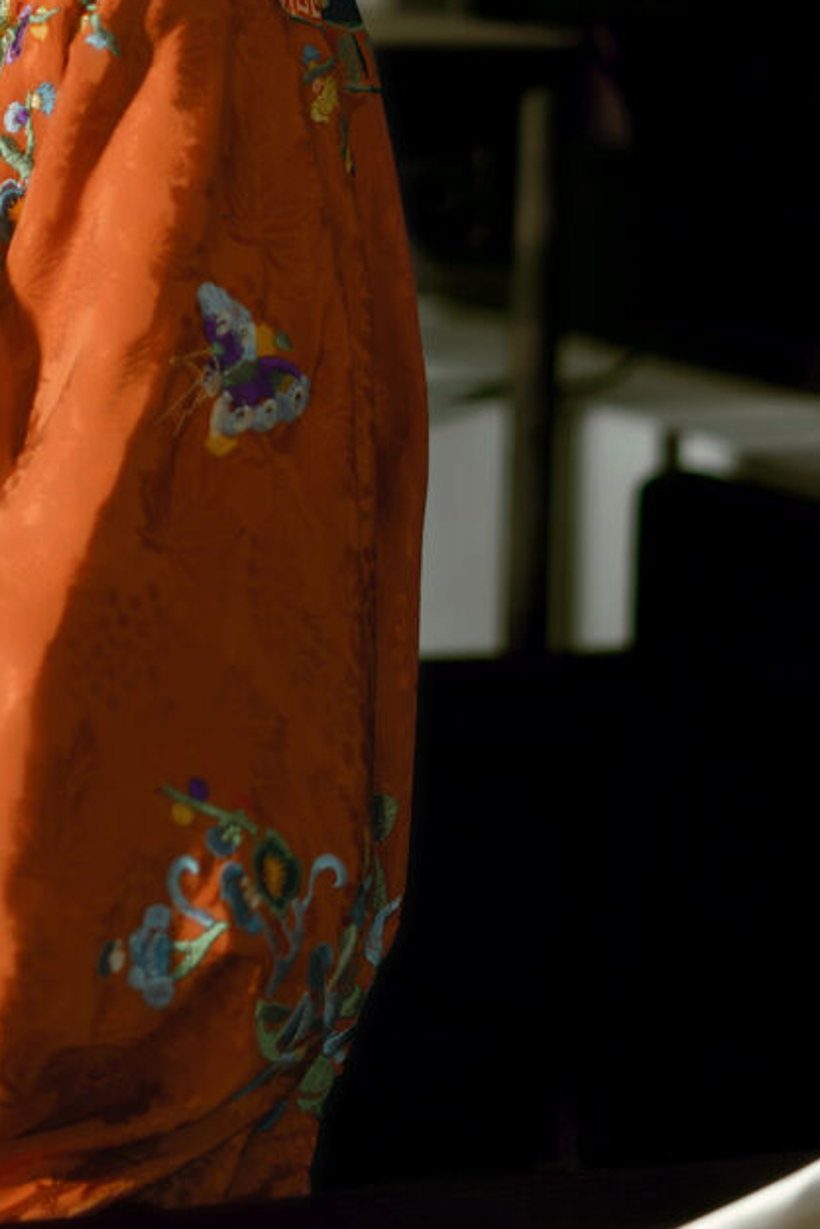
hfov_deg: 9.4
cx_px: -256
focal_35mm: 144
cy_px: -209
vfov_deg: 13.9
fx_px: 4917
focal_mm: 50
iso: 100
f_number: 2
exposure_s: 1/160
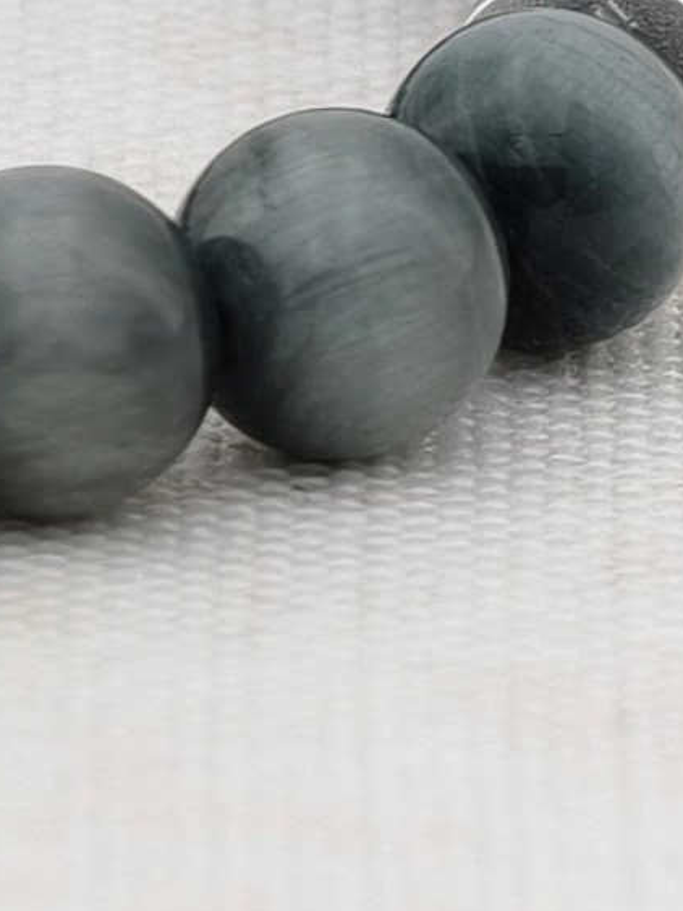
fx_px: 3816
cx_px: 471
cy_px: 583
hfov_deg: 10.2
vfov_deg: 13.6
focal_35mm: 145
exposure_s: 1/196
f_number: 16
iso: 50
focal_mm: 22.48
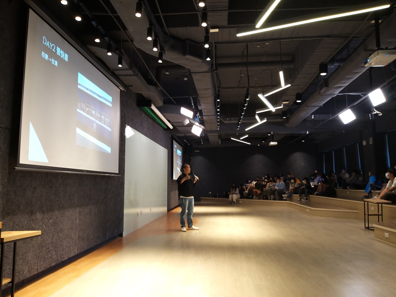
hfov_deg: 65.3
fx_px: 309
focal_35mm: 27
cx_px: 198
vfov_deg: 51.4
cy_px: 148
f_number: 1.7
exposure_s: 1/60
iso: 80
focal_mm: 3.93
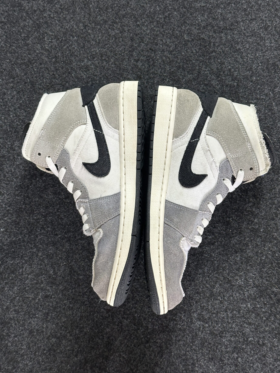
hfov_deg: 29.1
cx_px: 146
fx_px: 539
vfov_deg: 38.2
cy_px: 185
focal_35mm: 50
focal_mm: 6.86
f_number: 1.78
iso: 250
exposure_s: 1/50
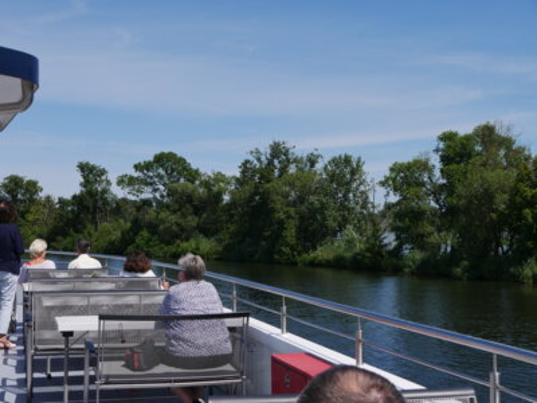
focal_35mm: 58
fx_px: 900
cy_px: 202
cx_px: 268
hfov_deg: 33.2
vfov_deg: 25.2
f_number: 10
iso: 200
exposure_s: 1/500
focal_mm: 29
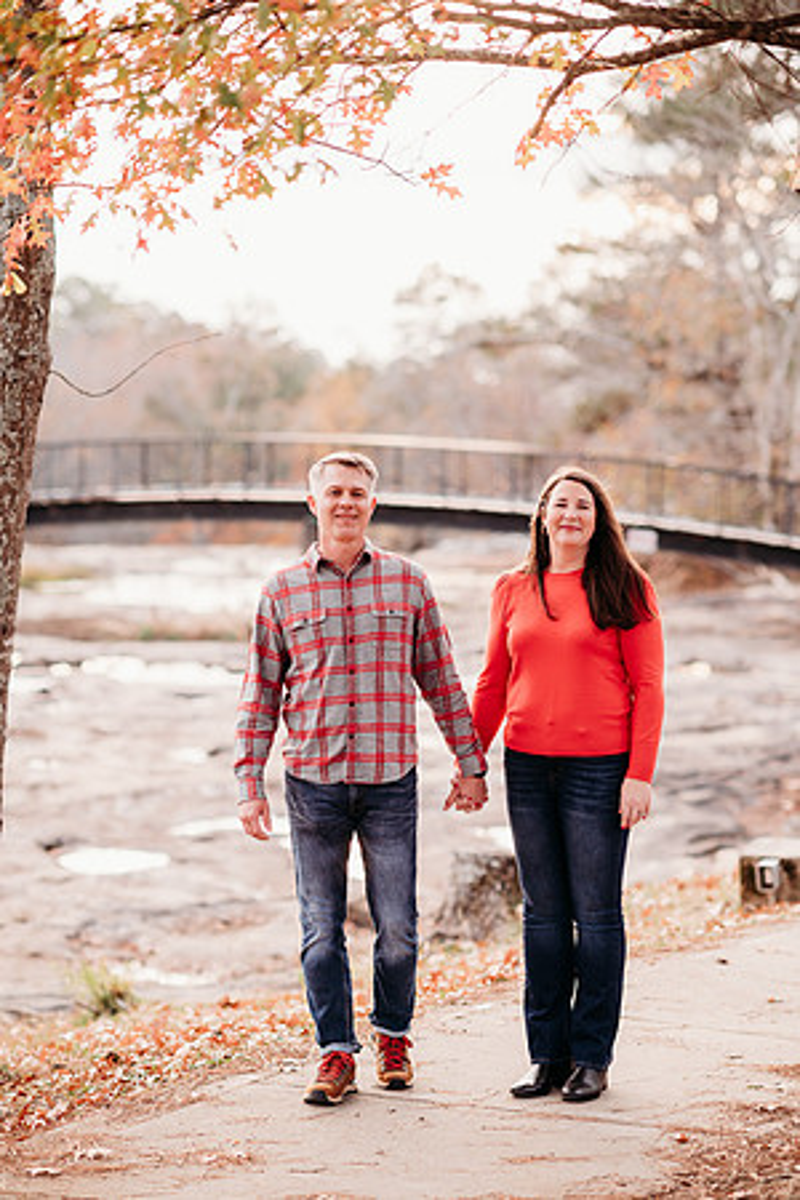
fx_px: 2833
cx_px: 400
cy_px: 600
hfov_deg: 16.1
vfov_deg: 23.9
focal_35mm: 85
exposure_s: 1/400
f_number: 2.2
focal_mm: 85
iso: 320
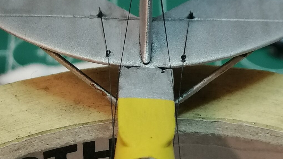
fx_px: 833
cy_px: 99
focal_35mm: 111
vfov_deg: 10.9
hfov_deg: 19.3
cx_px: 142
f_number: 1.8
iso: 100
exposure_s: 1/50
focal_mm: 3.95
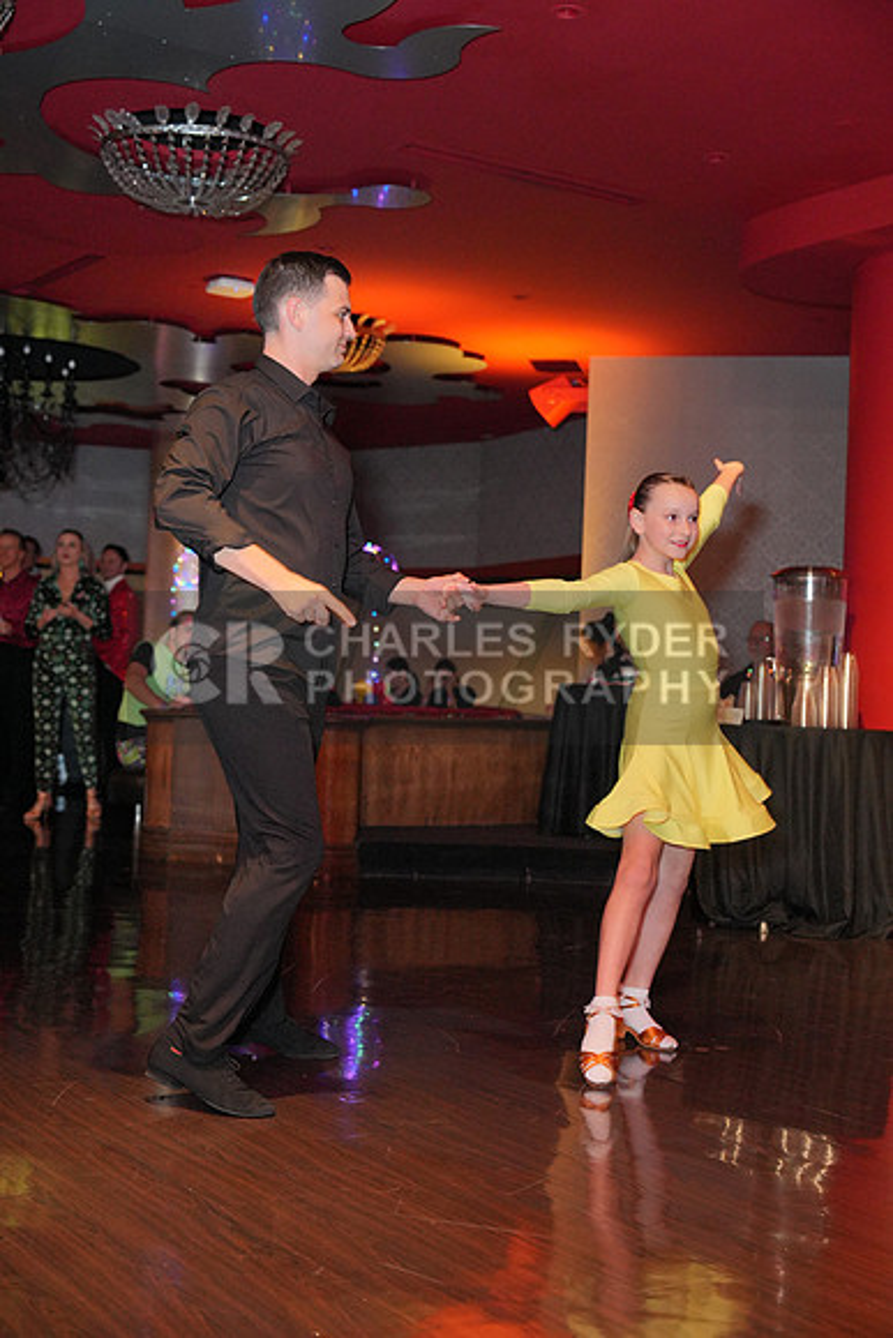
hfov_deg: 28.1
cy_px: 669
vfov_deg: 41.1
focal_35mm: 48
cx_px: 446
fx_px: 1785
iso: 4000
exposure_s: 1/200
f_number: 4
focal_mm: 48
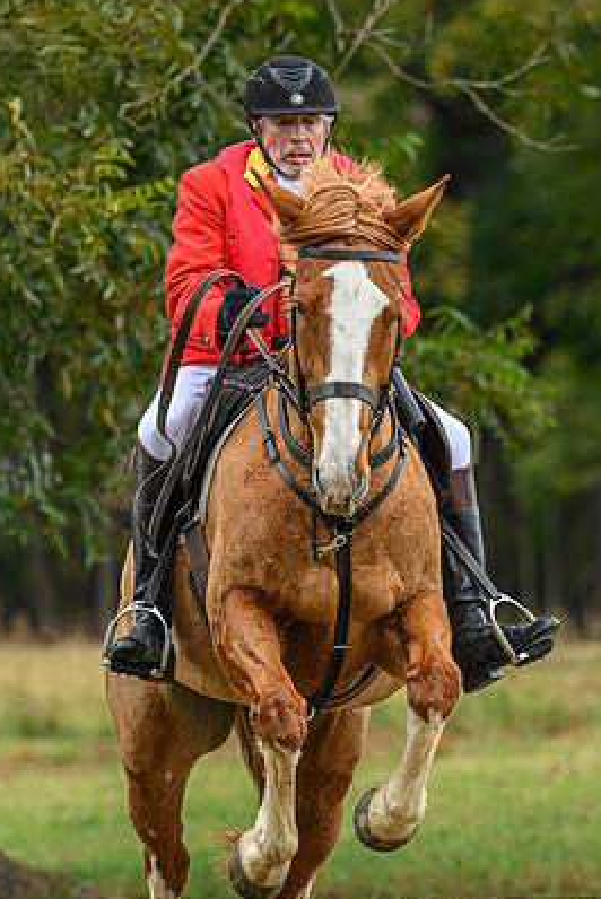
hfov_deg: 3.8
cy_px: 525
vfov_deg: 5.7
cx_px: 416
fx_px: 9049
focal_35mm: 362
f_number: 3.5
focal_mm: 165
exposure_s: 1/640
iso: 800
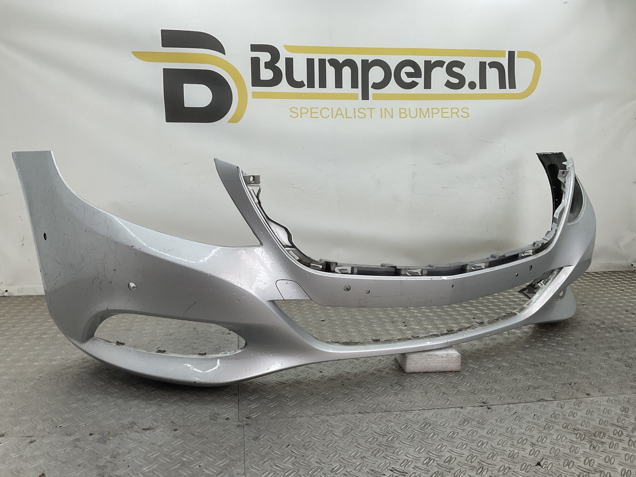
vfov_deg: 48.2
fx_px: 533
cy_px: 238
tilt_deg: -9.1
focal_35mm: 29
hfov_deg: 61.7
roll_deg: -1.9
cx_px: 318
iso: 16
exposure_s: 1/122
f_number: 1.8
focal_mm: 3
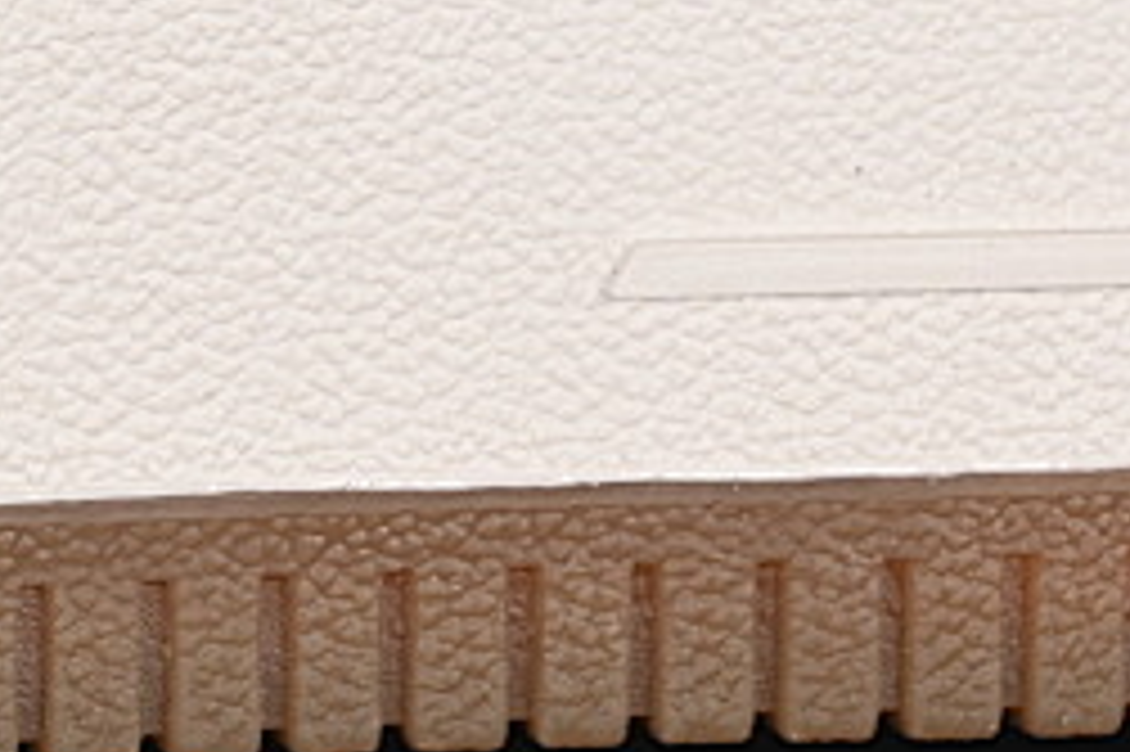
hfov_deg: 6.3
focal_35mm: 323
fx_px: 10132
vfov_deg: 4.2
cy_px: -734
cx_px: -320
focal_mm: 50
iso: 160
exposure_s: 1/80
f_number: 7.1
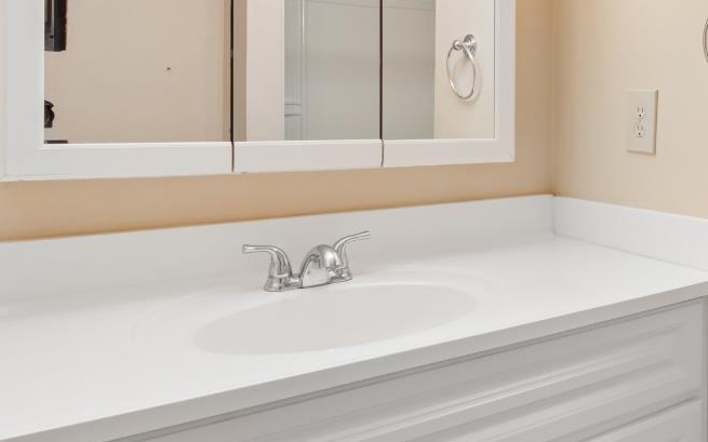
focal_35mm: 34
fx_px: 656
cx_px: 567
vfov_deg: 36.5
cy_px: 115
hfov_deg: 53.0
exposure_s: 1/15
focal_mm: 7
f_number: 7.1
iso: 640
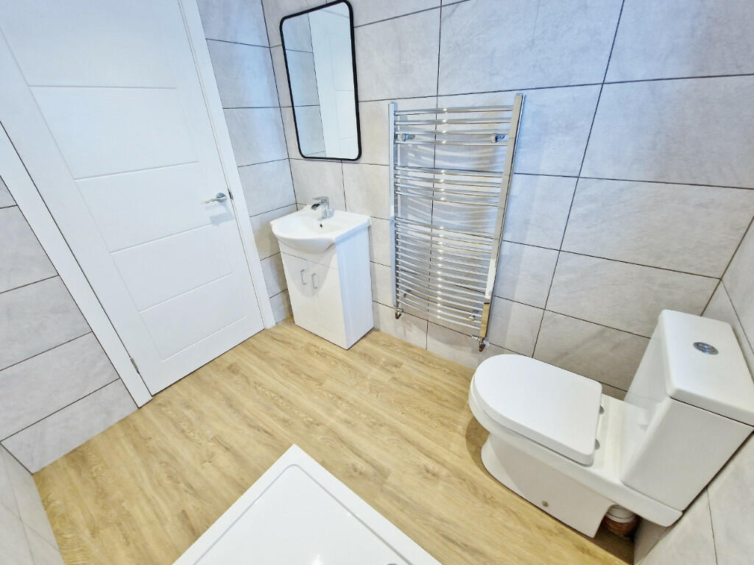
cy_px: 282
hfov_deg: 106.2
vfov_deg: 89.9
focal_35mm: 13
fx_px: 283
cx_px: 377
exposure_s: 1/50
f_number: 2.2
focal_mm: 2.2
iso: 160
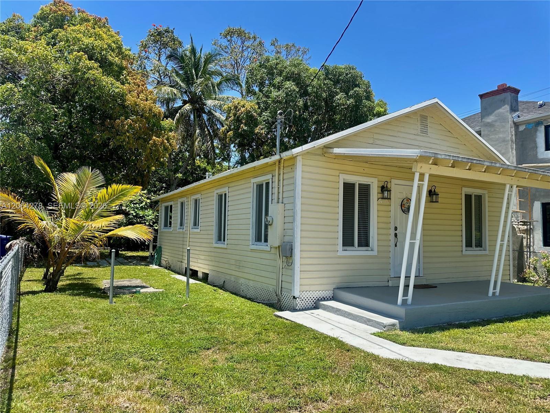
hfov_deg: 71.6
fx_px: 381
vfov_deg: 56.8
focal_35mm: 24
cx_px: 275
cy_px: 206
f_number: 1.78
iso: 80
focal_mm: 6.86
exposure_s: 1/1144
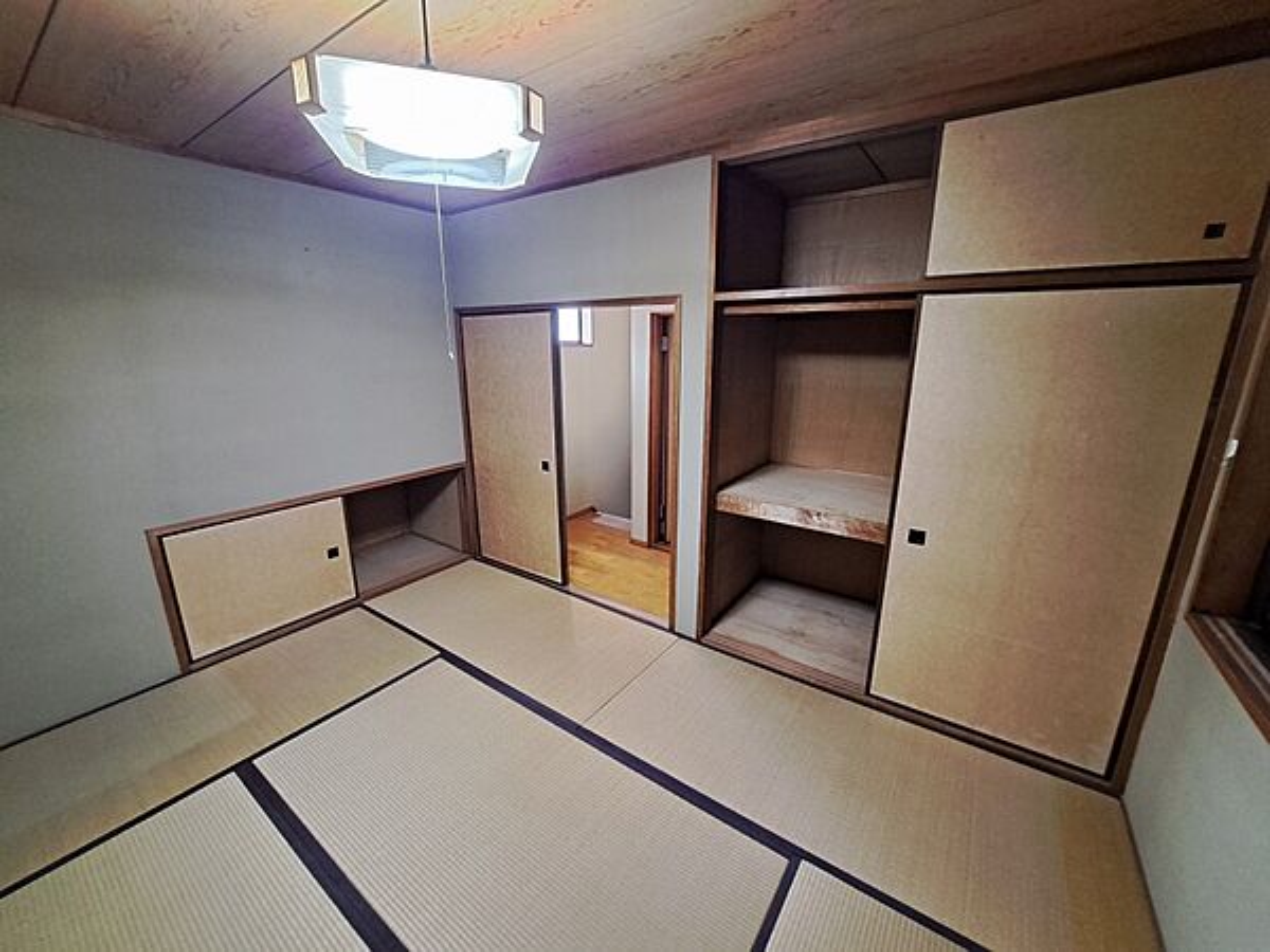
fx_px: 477
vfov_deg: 89.9
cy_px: 476
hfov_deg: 106.2
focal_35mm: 13
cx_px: 635
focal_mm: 1.74
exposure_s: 1/24
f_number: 2.2
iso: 200
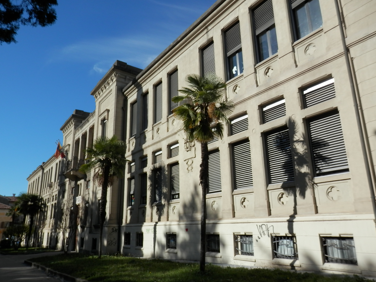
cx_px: 182
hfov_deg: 67.3
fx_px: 282
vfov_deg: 53.1
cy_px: 139
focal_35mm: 26
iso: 80
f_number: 8.7
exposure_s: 1/160
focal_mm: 4.5
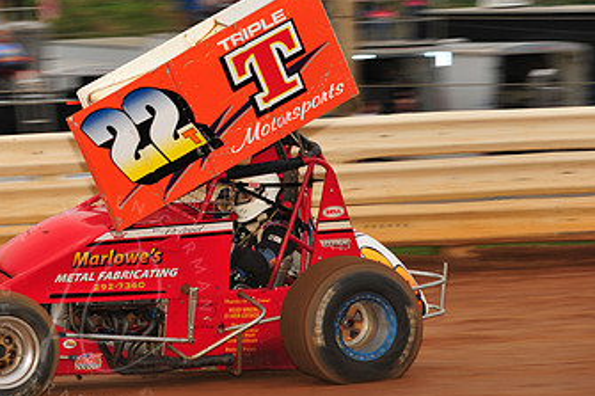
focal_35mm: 251
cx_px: 103
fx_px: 4146
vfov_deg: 5.5
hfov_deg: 8.2
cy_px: 139
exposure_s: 1/320
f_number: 7.1
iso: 800
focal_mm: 145
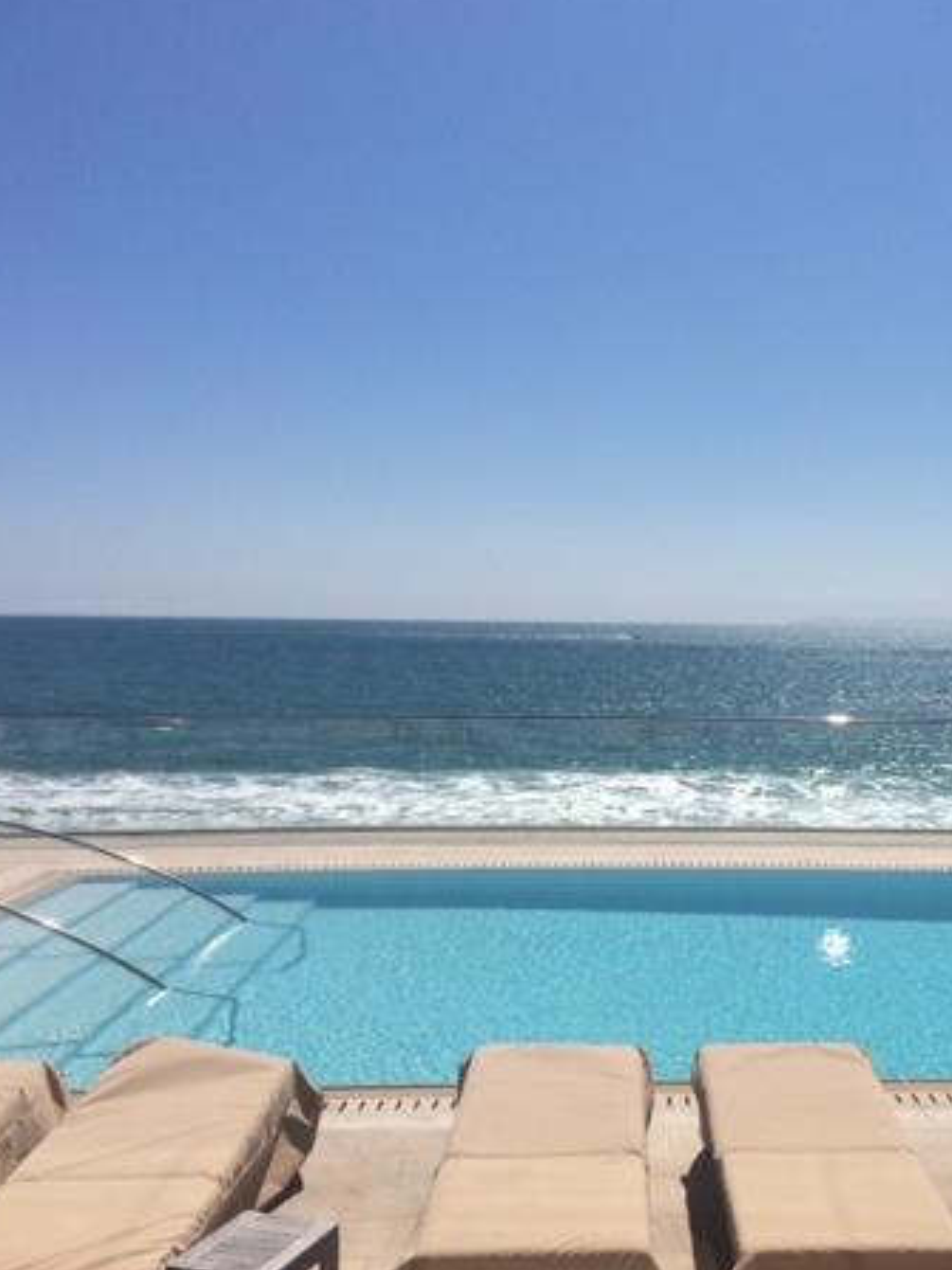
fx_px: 1578
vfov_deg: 43.9
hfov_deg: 32.8
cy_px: 662
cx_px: 736
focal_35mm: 43
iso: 40
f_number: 2.2
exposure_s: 1/6849
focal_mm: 4.12
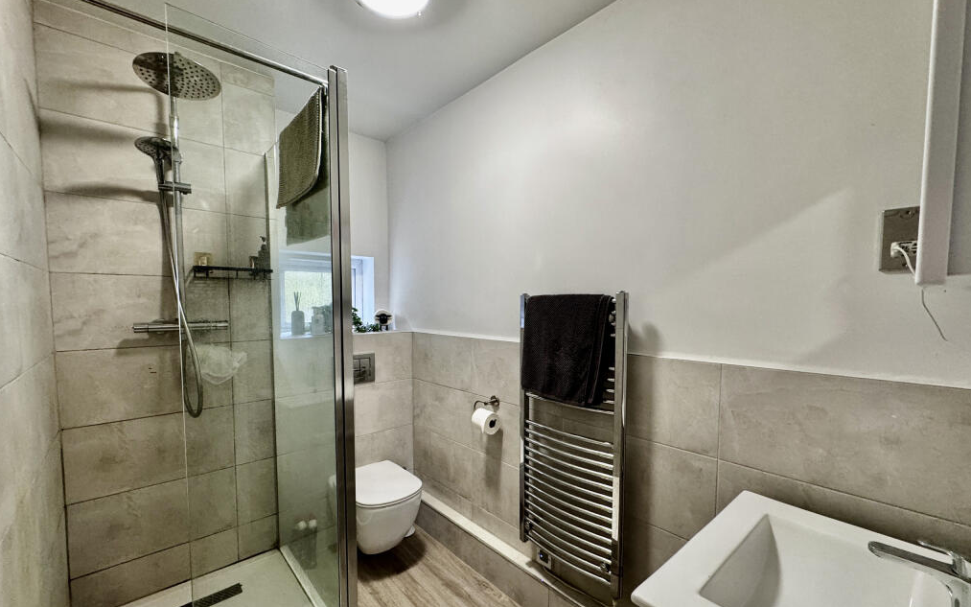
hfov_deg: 101.5
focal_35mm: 15
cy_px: 326
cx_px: 486
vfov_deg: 74.7
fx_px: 397
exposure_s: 1/50
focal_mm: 2.22
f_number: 2.2
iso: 250
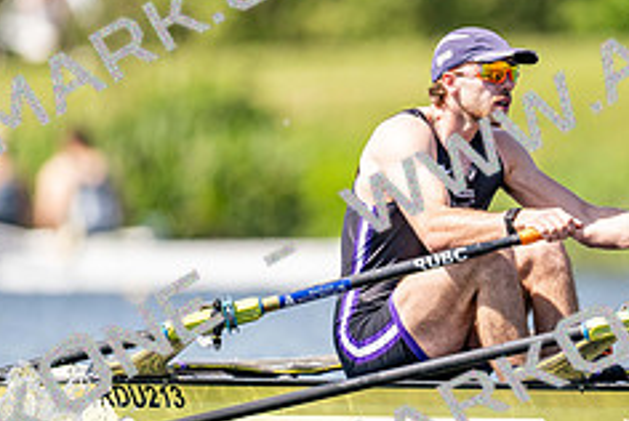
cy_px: 241
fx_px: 25786
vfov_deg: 0.9
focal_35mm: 1474
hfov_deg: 1.4
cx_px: 669
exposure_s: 1/2500
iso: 400
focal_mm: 600
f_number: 4
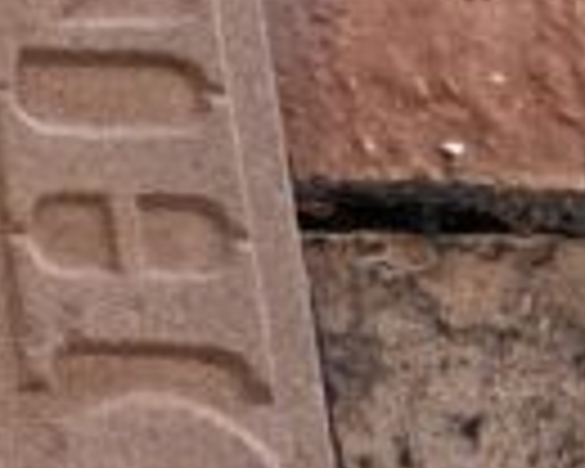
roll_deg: -0.3
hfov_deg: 8.3
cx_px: -1089
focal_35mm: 200
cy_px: -936
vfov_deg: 6.9
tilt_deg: +27.0
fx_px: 3463
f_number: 1.8
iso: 32
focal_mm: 4.25
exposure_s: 1/693
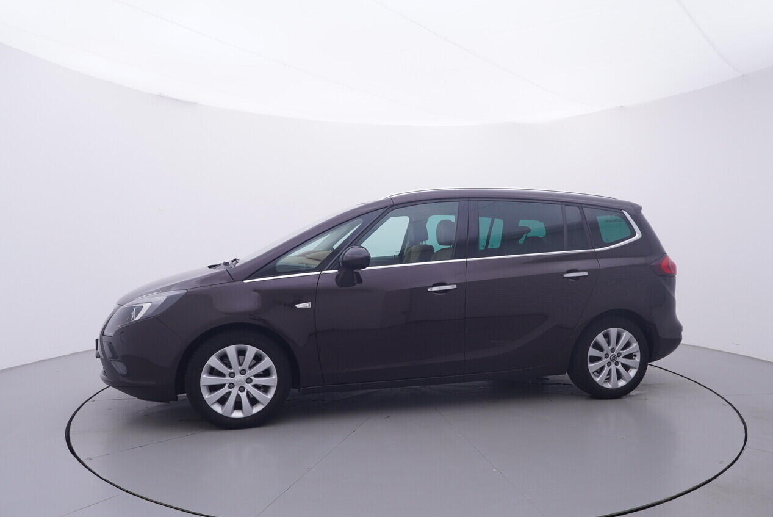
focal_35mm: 26
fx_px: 549
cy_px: 275
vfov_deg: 50.3
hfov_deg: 70.2
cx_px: 415
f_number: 5
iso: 200
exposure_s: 1/80
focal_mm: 15
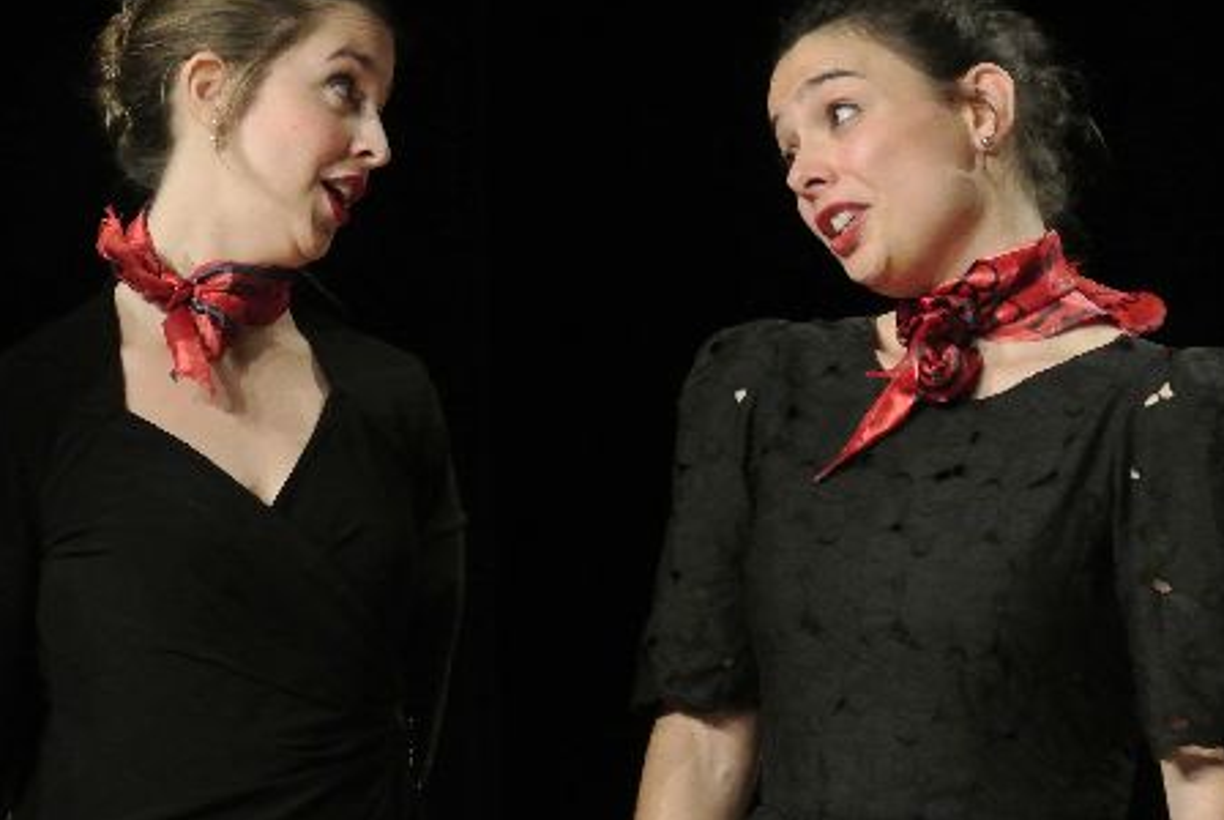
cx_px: 167
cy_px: 135
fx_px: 11303
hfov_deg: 6.2
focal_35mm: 332
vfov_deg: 4.2
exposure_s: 1/60
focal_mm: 69
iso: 2000
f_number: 4.8
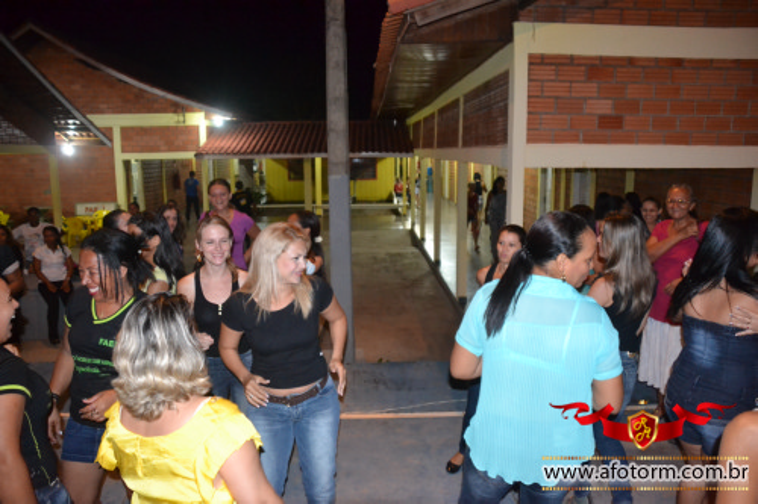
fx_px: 631
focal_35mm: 30
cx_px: 379
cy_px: 252
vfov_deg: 43.6
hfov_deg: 61.9
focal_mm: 20
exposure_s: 1/60
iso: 3200
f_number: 3.5
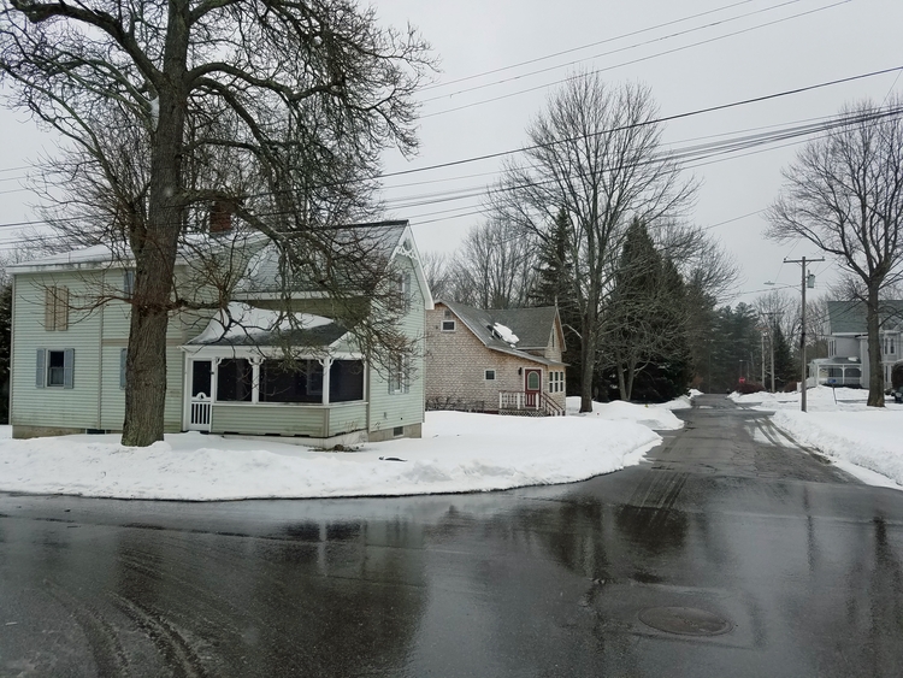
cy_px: 339
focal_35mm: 26
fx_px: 678
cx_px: 452
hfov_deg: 67.3
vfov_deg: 53.1
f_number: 1.7
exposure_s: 1/626
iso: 50
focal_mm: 4.2
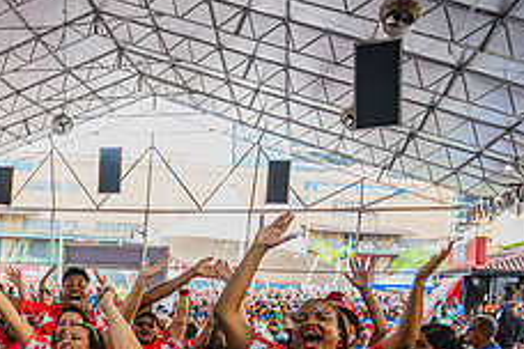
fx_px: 888
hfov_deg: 29.1
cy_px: 370
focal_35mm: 61
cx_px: -80
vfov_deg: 21.3
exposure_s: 1/320
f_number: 4
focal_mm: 24
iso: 1000
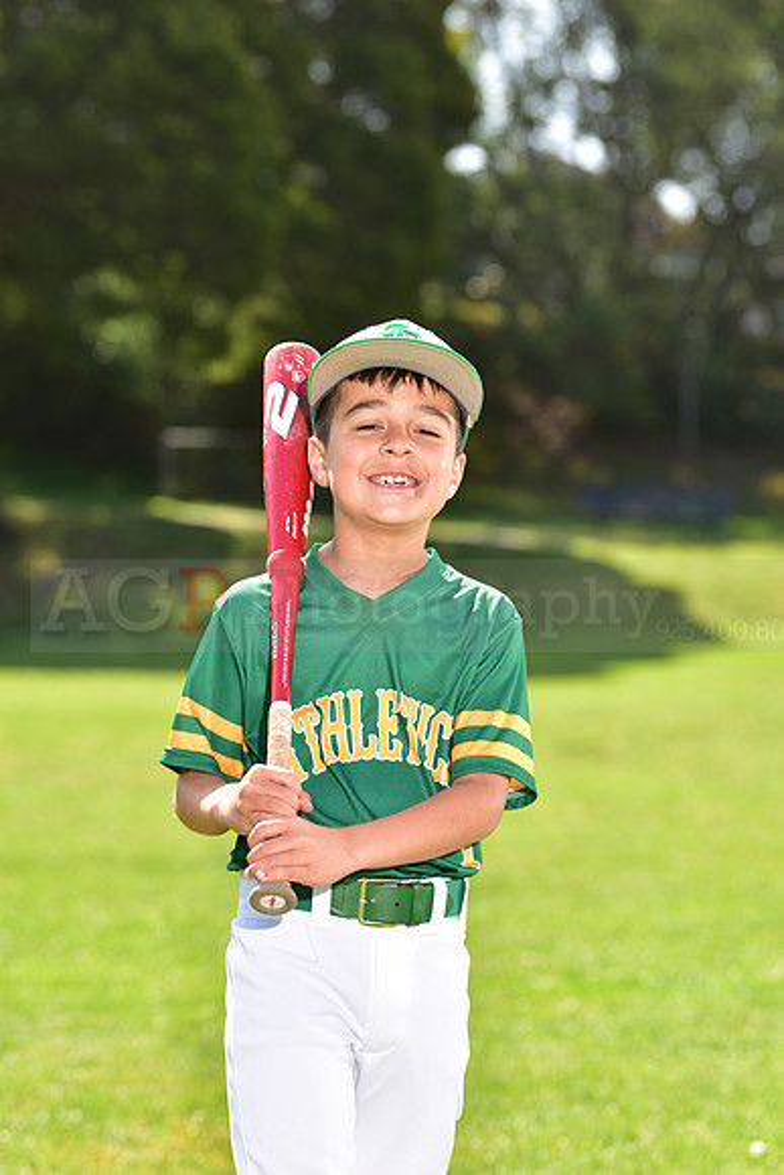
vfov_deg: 15.8
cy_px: 588
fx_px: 4244
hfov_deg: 10.6
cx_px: 392
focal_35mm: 130
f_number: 5
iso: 100
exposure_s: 1/200
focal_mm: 130
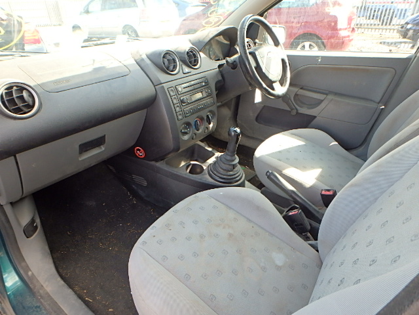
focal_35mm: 21
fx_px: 254
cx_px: 210
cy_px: 158
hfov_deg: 79.0
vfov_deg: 63.4
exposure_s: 1/80
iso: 125
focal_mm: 3.7
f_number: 3.5
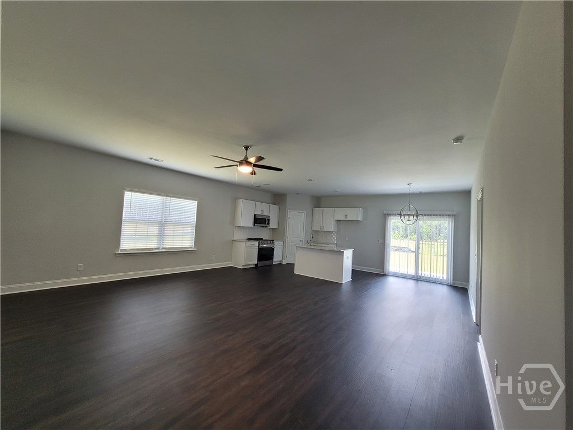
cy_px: 215
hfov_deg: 106.2
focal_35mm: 13
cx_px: 286
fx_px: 215
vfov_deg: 89.9
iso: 125
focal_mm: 1.74
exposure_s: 1/60
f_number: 2.2
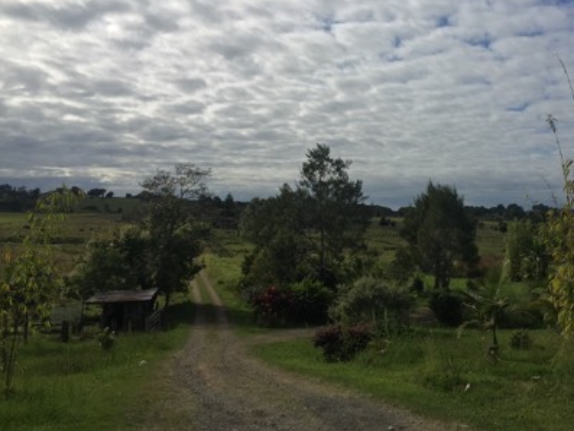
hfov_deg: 48.3
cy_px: 179
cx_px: 373
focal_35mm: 38
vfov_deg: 37.6
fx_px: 630
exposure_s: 1/5650
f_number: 2.2
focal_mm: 4.15
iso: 32
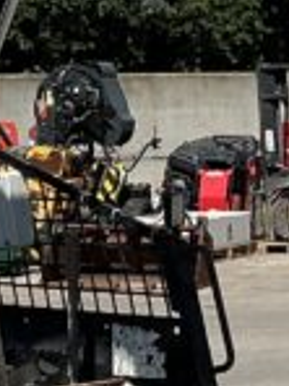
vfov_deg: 10.1
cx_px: 208
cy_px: -47
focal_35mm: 194
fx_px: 2160
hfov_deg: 7.6
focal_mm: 3
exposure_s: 1/2538
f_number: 1.8
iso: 25
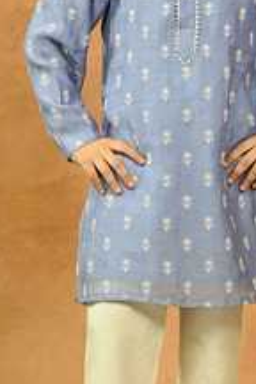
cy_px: 145
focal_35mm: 119
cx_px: 180
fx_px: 1269
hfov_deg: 11.5
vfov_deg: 17.2
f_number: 4.5
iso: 800
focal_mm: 49
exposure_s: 1/125
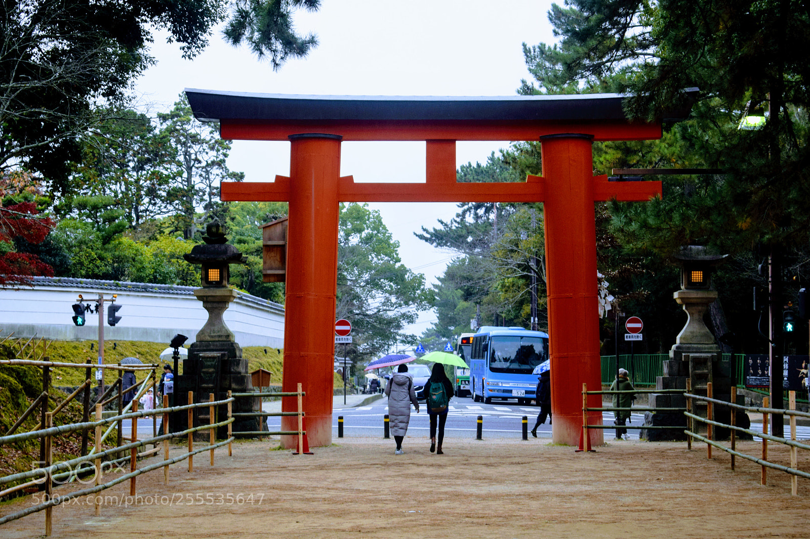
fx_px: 1856
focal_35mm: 82
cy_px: 270
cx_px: 405
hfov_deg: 24.6
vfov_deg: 16.5
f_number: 5.6
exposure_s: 1/100
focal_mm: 55
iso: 400
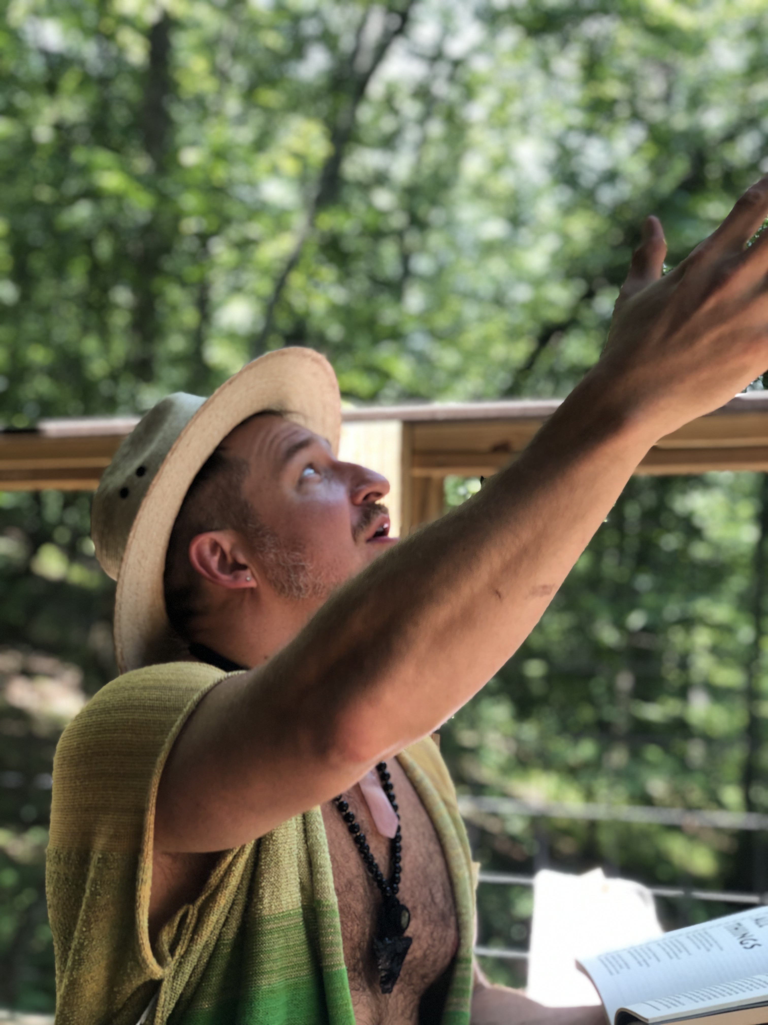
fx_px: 1538
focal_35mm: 52
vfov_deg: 36.8
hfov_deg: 28.0
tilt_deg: +6.9
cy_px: 512
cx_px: 384
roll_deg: -1.4
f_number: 2.4
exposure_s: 1/60
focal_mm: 6
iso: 20
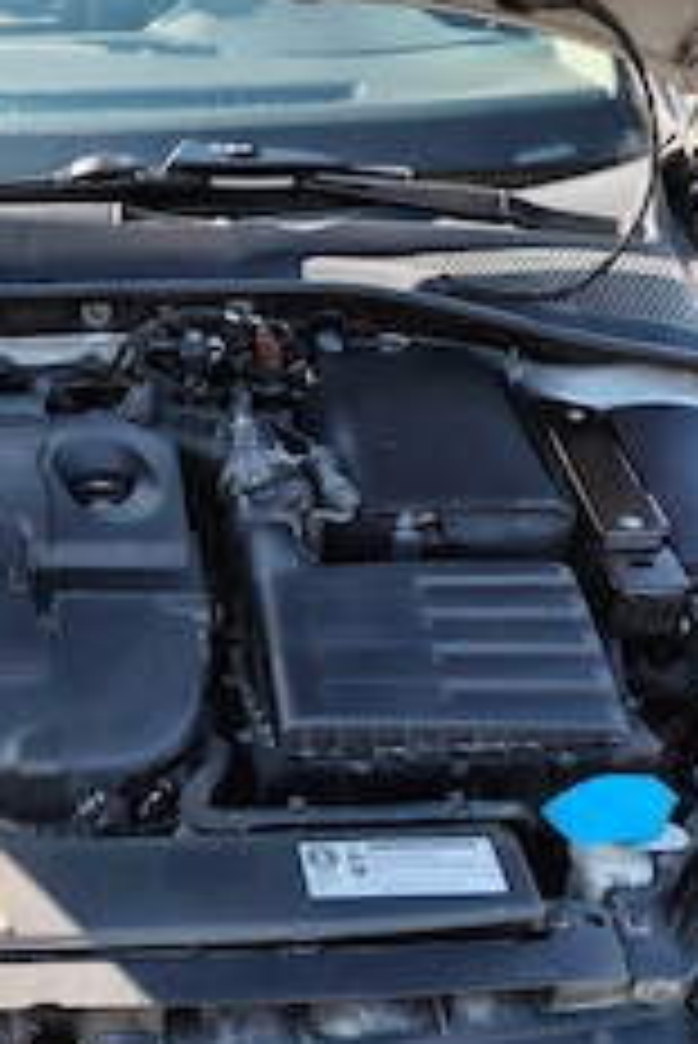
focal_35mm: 43
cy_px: 675
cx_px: 63
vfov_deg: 44.9
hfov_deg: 29.8
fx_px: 1249
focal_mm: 5.25
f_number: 1.75
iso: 100
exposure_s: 1/193
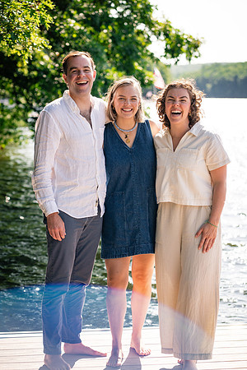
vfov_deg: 23.9
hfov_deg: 16.1
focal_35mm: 85
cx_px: 124
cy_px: 185
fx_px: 875
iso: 320
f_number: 3.5
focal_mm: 85
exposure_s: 1/1600
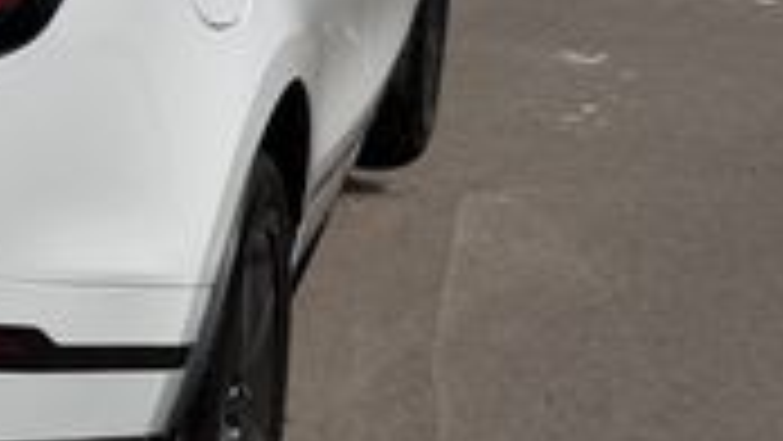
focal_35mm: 96
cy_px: -50
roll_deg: -2.0
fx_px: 1994
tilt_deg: -13.1
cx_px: -360
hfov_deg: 19.6
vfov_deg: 12.4
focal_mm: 6.76
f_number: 1.78
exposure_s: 1/9091
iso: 80
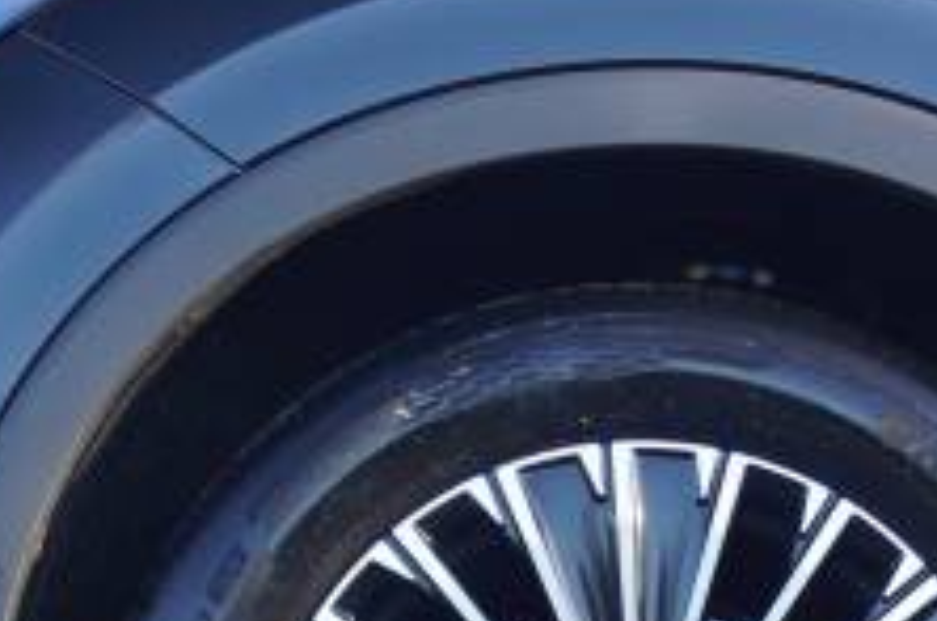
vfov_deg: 10.3
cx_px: 612
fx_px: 3376
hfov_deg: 15.8
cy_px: 841
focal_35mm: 130
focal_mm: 30
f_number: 4.5
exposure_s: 1/200
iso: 500
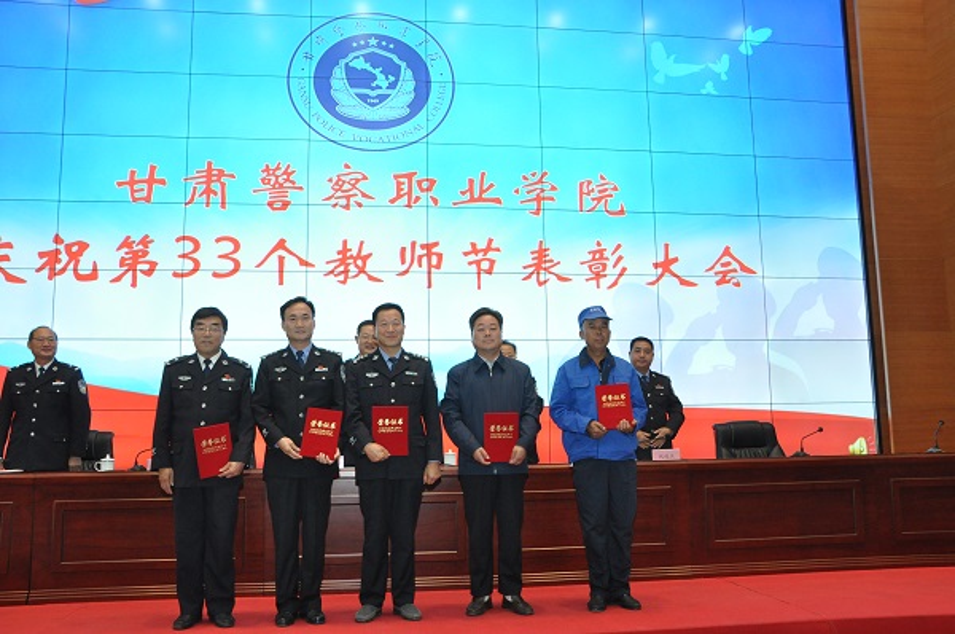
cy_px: 317
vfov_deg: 43.5
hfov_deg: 62.0
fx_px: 795
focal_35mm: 30
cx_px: 478
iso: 1250
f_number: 6.3
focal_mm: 20
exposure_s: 1/100
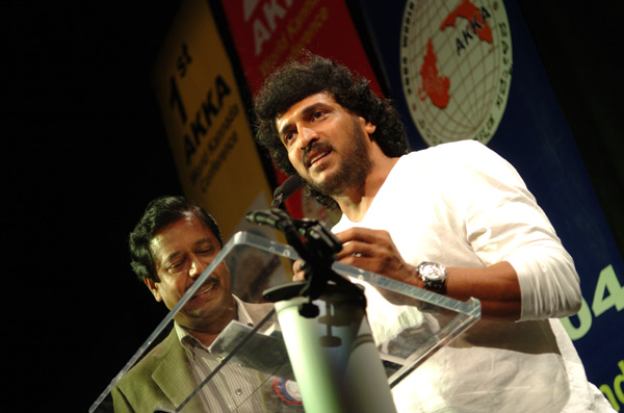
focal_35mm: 82
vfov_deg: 16.5
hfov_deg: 24.7
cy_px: 206
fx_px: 1427
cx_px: 312
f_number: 2.8
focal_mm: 55
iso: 400
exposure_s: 1/100
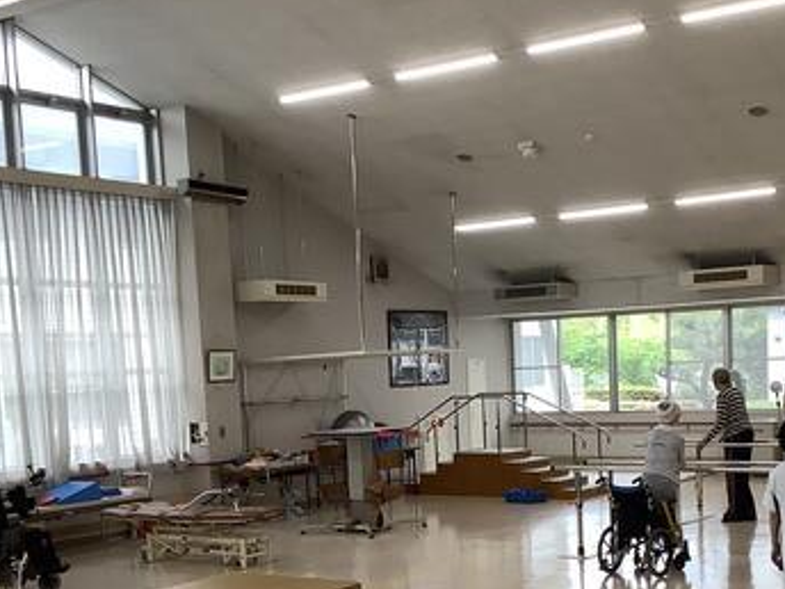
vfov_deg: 26.4
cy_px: 486
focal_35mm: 54
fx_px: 1225
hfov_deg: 35.3
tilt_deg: -5.1
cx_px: 493
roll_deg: +2.7
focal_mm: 3.3
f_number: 2.4
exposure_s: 1/120
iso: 80
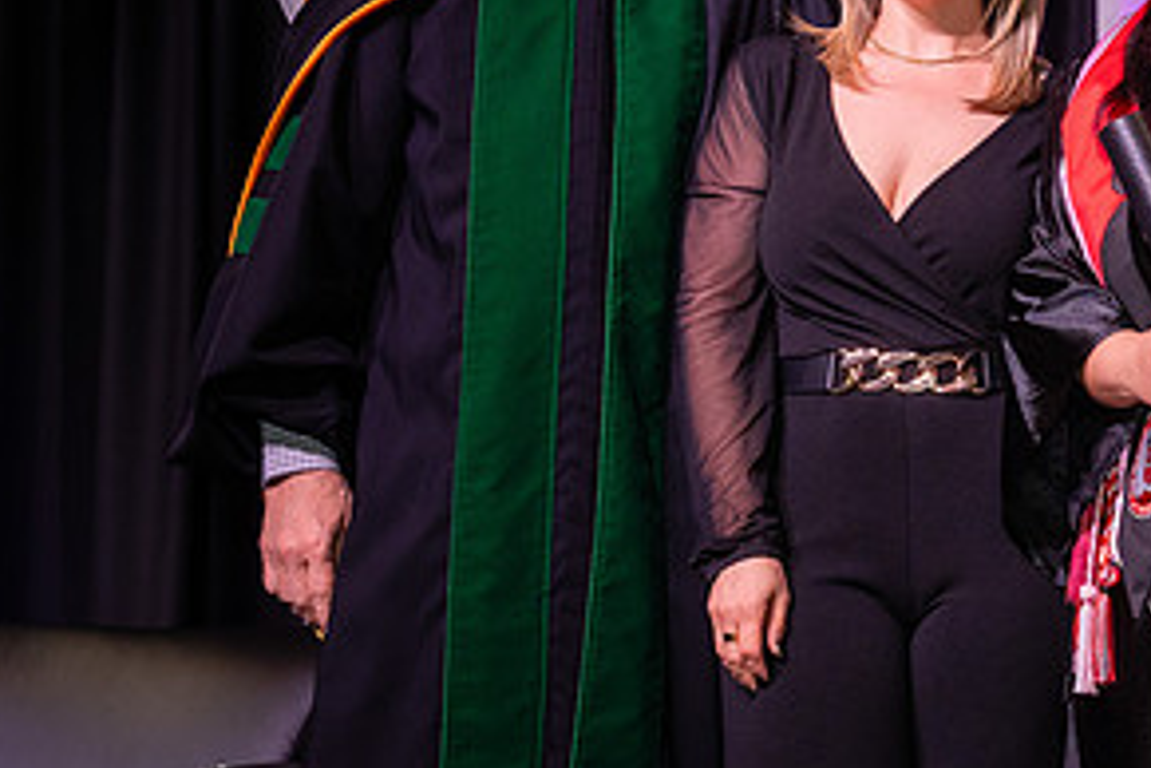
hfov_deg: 15.6
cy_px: 189
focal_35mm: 129
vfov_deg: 10.6
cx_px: 1181
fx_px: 4124
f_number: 5.6
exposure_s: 1/160
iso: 1250
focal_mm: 48
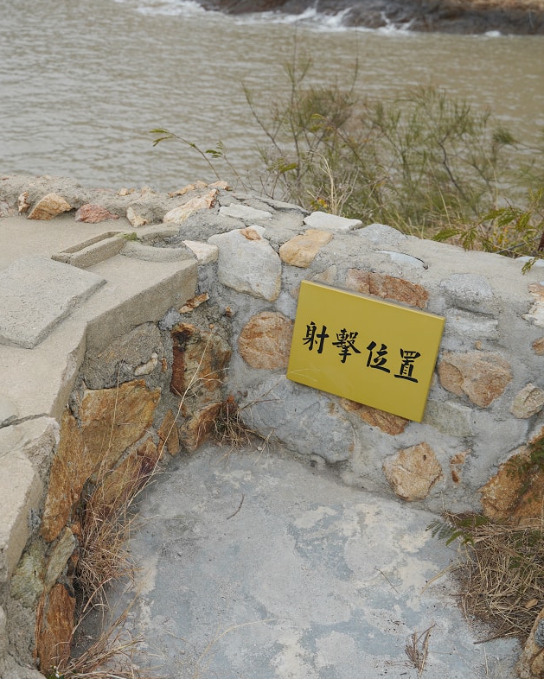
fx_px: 865
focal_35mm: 43
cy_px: 336
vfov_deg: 42.9
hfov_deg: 34.1
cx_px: 126
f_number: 4.5
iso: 100
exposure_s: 1/200
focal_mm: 30
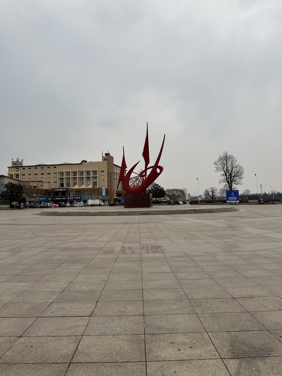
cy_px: 188
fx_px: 261
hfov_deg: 56.8
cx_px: 141
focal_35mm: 24
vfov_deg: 71.6
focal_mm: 6.86
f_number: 1.78
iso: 80
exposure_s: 1/1171
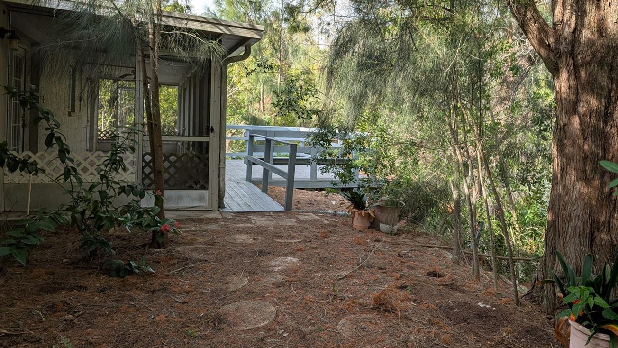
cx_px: 358
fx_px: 524
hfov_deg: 60.7
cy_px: 141
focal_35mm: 32
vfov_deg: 36.6
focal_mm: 6.9
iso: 19
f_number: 1.68
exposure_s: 1/258
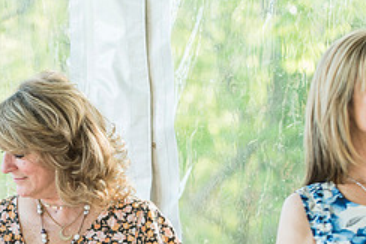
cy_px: 237
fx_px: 2655
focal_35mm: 261
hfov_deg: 7.9
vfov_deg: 5.3
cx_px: 57
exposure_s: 1/160
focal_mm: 110
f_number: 4
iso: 640
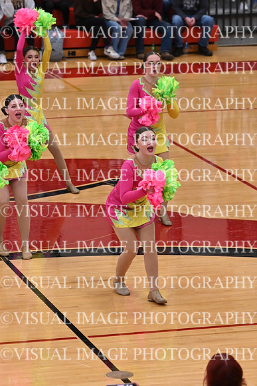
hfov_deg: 7.6
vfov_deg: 11.4
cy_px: 193
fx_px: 1926
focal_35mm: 180
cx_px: 128
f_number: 4
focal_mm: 120
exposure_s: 1/400
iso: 6400
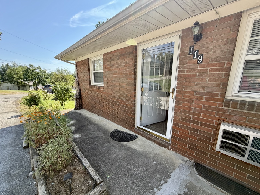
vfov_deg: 81.7
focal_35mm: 15
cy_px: 102
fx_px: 113
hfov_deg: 98.1
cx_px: 122
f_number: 2.2
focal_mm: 2.22
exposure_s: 1/502
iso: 50
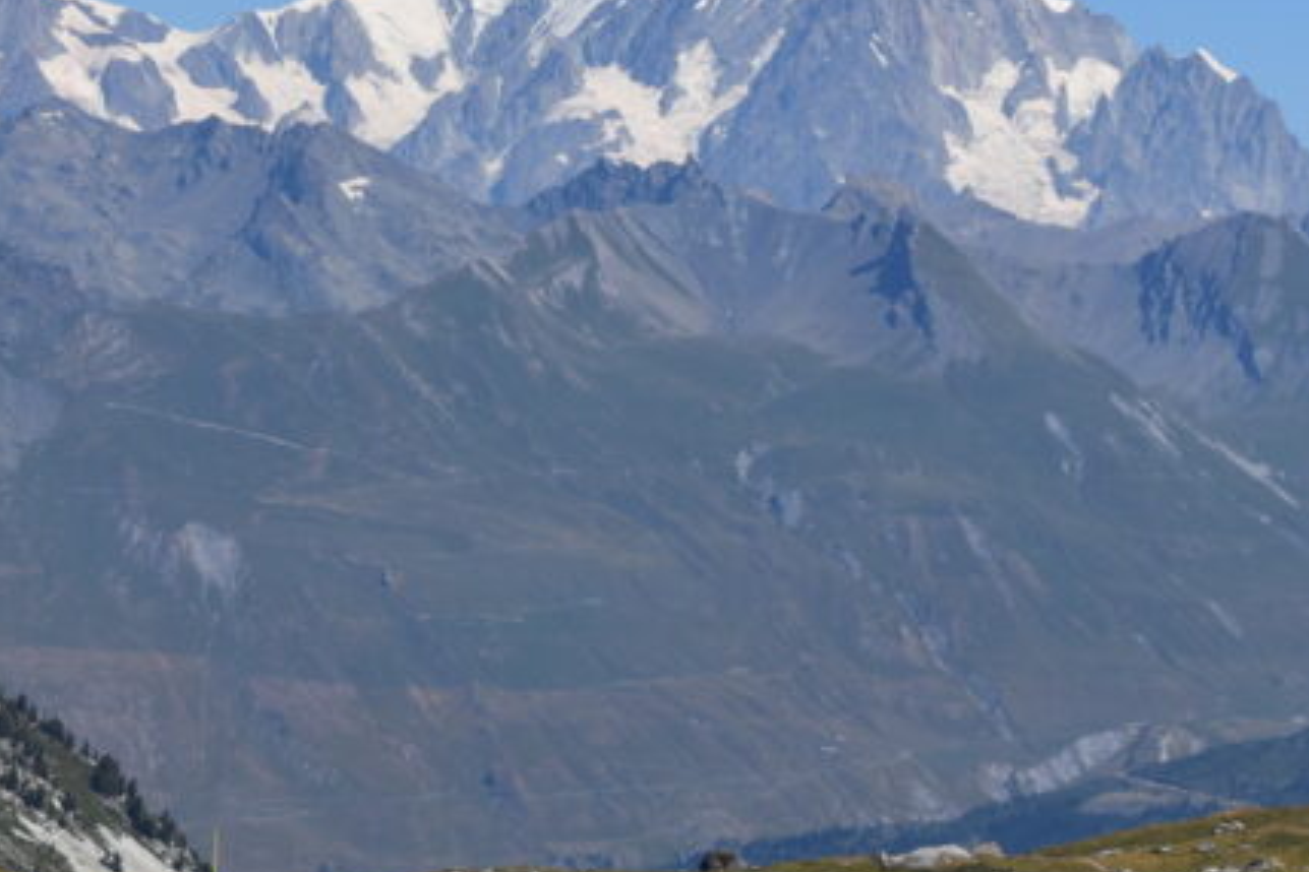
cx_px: 333
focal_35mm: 186
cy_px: -93
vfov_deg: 7.3
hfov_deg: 11.0
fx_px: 6763
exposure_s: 1/400
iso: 100
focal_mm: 52
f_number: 10
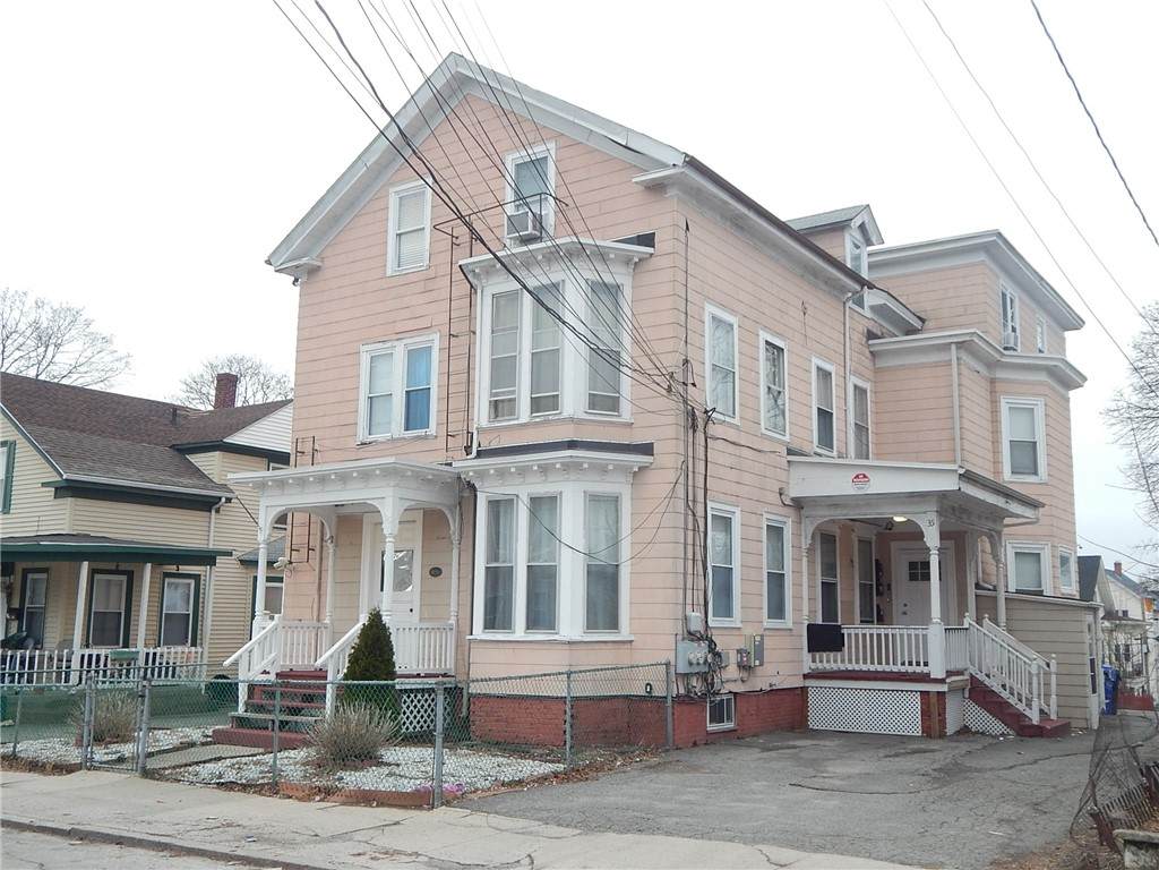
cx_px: 580
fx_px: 1172
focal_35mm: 35
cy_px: 435
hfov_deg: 52.6
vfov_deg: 40.7
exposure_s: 1/60
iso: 180
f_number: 3.3
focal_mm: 6.1
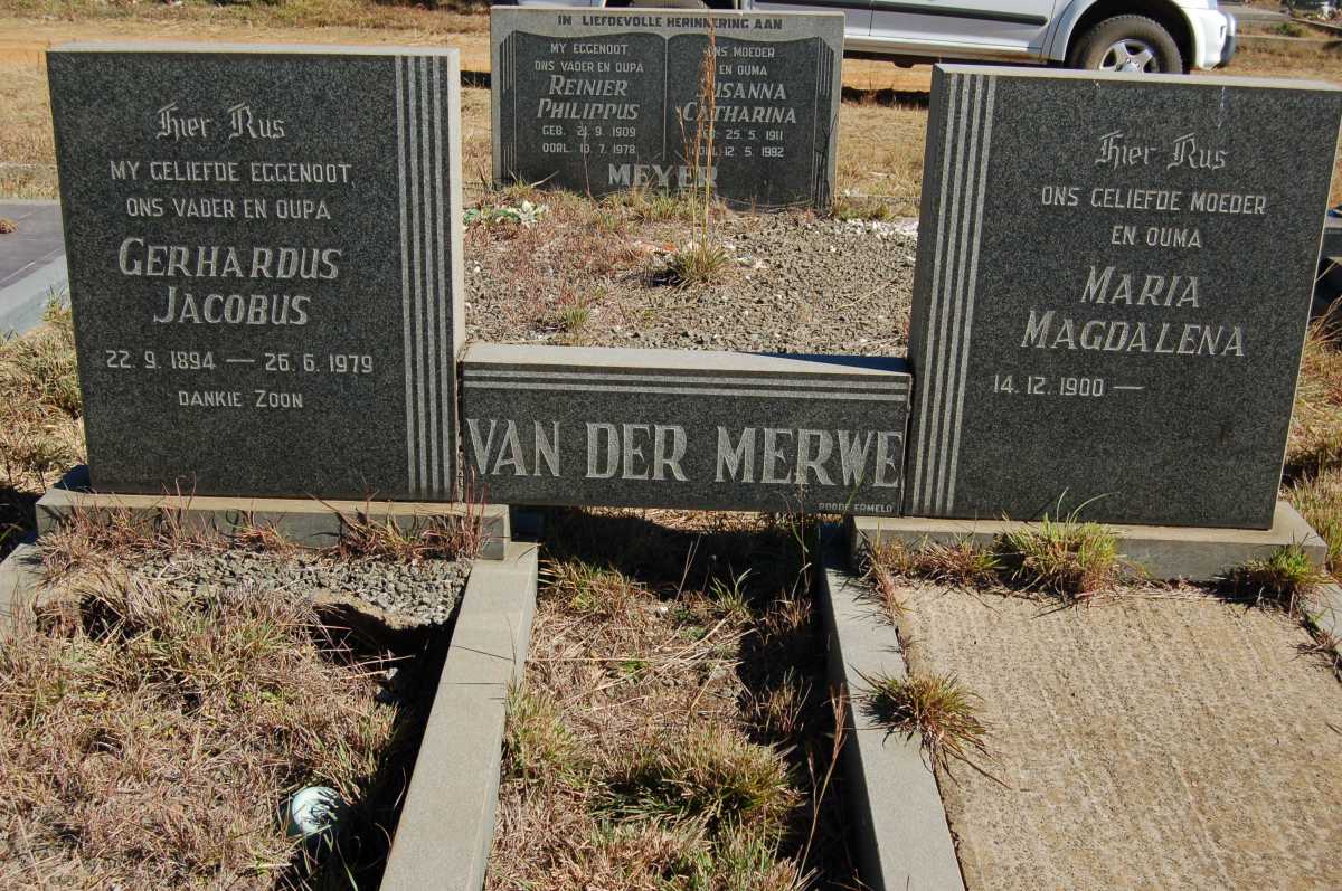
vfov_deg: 31.8
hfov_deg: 46.4
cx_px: 671
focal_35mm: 42
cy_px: 446
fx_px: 1564
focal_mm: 28
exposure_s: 1/400
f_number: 6.3
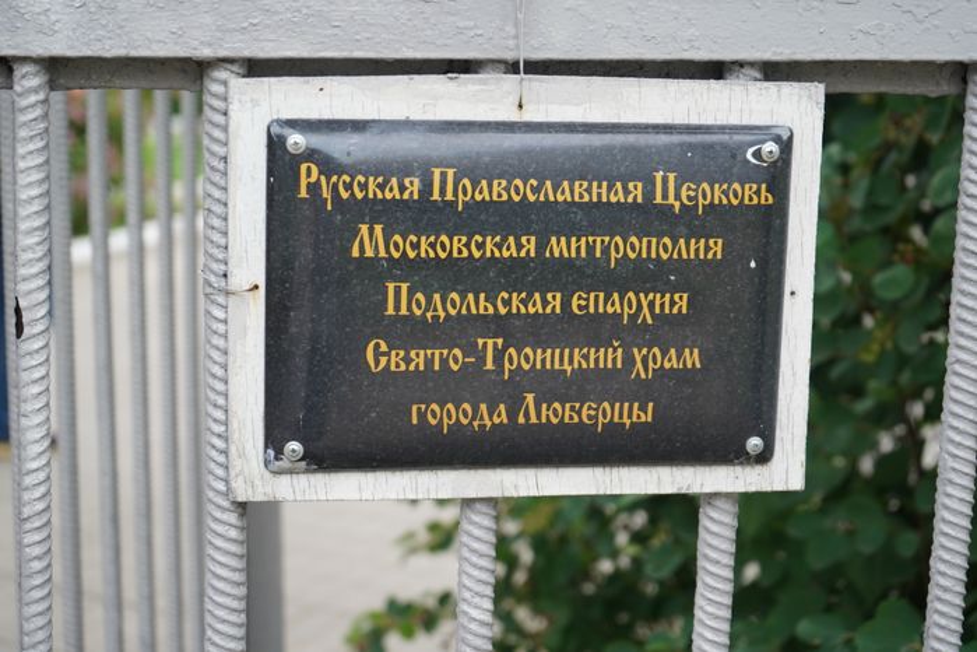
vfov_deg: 19.5
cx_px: 488
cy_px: 326
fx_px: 1900
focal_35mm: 70
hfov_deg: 28.8
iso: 1000
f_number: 5.6
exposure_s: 1/160
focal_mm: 70
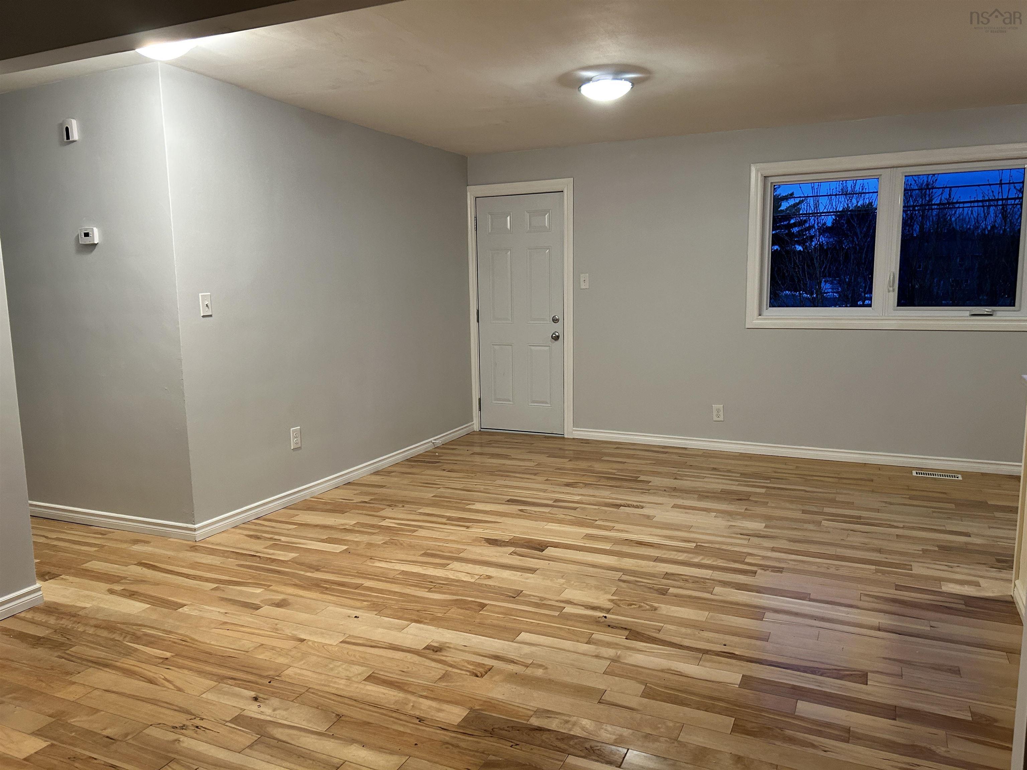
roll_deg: +1.5
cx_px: 514
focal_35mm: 26
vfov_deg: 53.1
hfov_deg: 67.3
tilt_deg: -9.1
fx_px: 771
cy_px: 385
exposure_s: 1/60
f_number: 1.5
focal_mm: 5.7
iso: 200
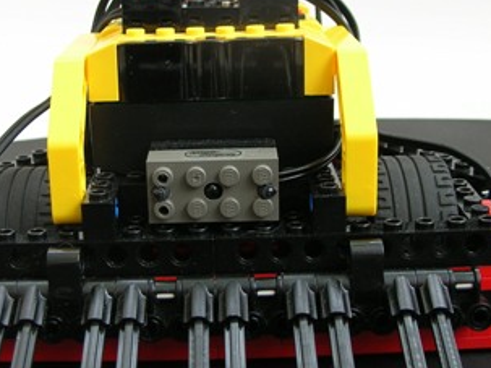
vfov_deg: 21.6
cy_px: 148
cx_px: 225
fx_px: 964
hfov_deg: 28.6
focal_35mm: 68
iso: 50
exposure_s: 1/24.2
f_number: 2.7
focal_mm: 6
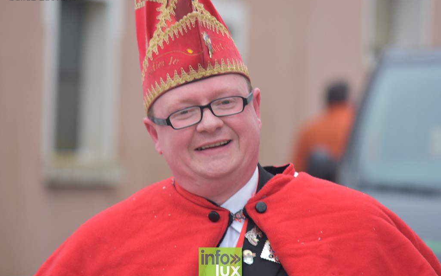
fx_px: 2764
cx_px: 220
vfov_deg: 5.7
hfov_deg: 9.1
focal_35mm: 230
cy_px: 135
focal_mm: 150
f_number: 4.5
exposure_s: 1/160
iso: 320
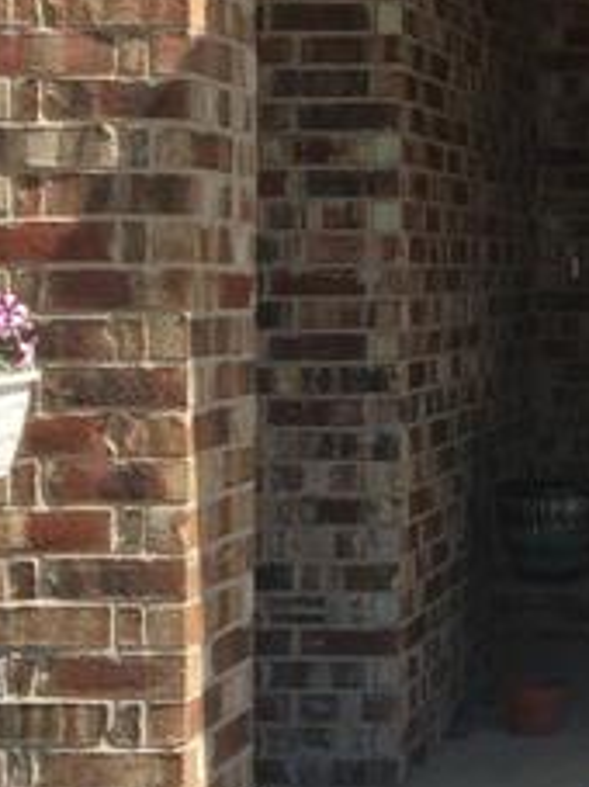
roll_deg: -2.2
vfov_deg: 20.0
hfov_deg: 14.5
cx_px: 745
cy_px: 312
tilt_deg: +0.9
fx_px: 2225
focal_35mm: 98
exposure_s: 1/962
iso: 25
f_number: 2.2
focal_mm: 4.15
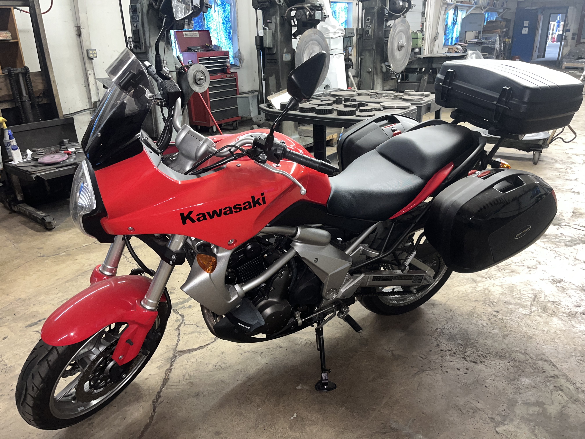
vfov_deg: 53.1
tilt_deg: -22.5
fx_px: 439
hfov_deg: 67.3
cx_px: 292
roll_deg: +2.0
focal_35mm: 26
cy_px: 220
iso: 100
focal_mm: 5.1
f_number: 1.6
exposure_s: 1/15
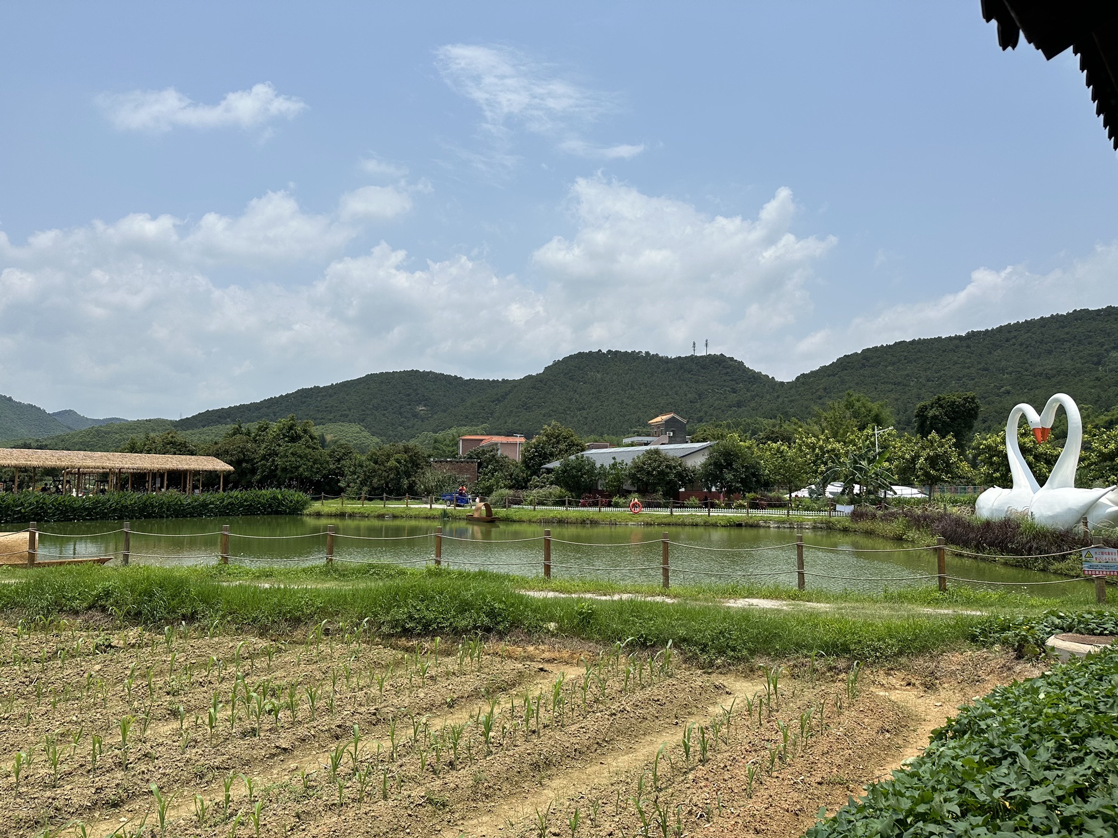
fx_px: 775
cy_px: 419
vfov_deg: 56.8
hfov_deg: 71.6
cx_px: 559
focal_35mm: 24
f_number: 1.78
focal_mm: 6.86
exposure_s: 1/8197
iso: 80
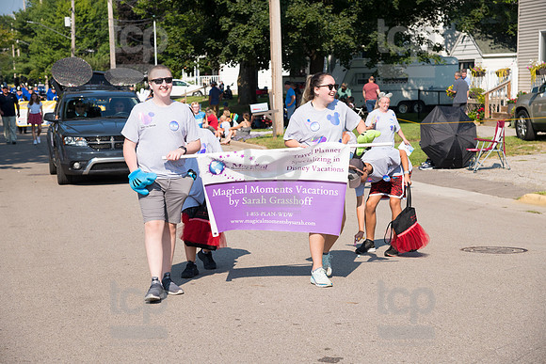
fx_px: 1305
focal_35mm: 86
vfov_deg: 15.9
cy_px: 182
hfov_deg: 23.6
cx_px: 273
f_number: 6.3
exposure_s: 1/800
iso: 320
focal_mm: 86
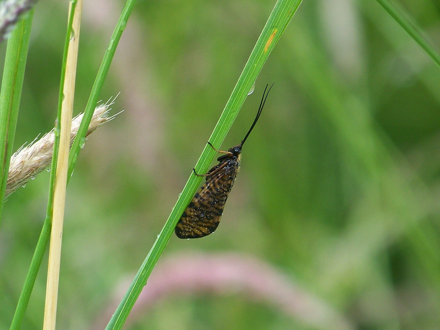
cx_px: 220
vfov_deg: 3.4
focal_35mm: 432
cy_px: 165
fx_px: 5491
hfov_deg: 4.6
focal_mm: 70.2
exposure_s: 1/100
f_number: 4.8
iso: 64
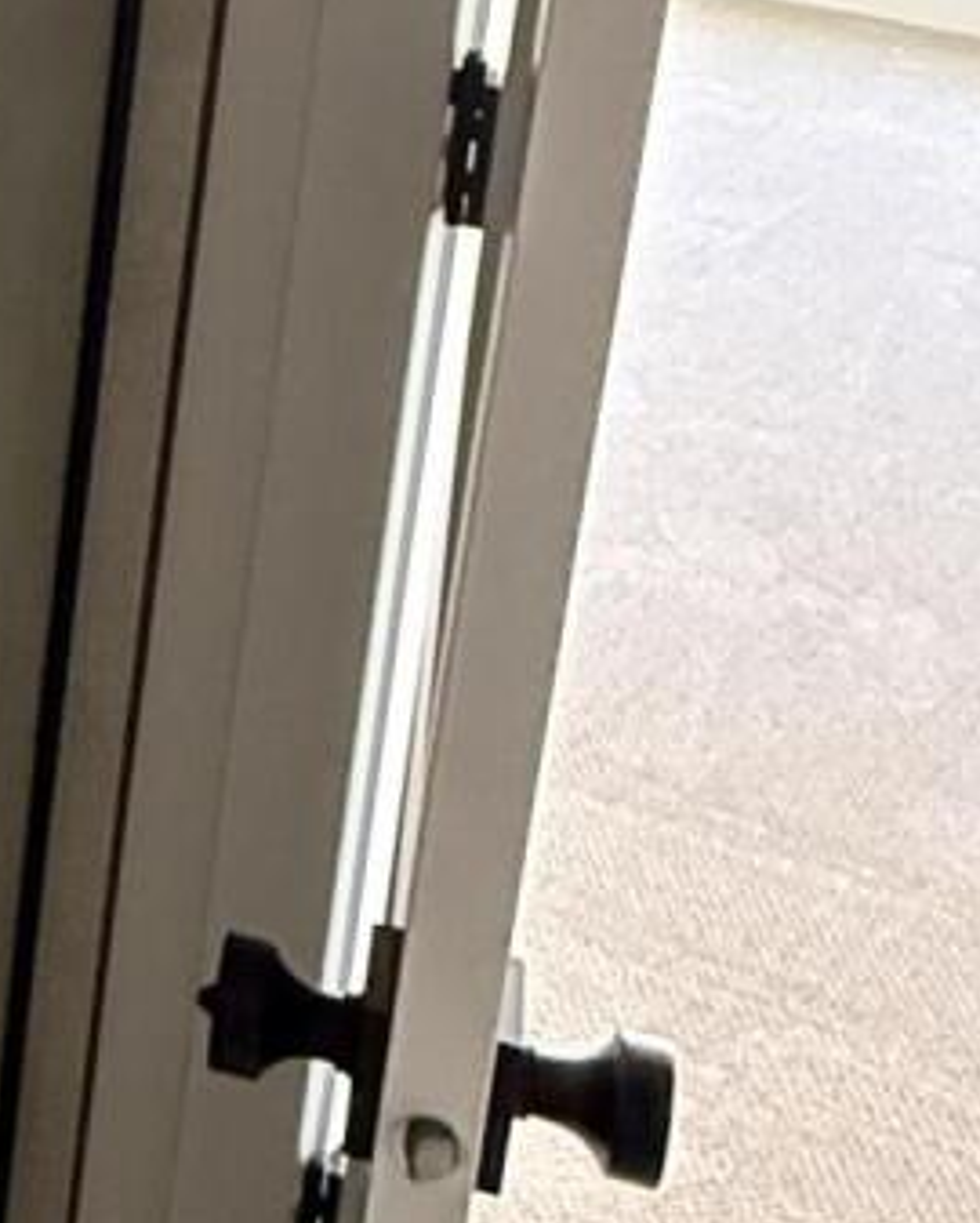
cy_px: 18
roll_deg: +0.5
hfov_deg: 15.0
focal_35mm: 81
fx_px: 2934
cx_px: -1049
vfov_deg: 22.7
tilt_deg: -14.7
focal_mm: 2.22
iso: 800
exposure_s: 1/60
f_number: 2.2
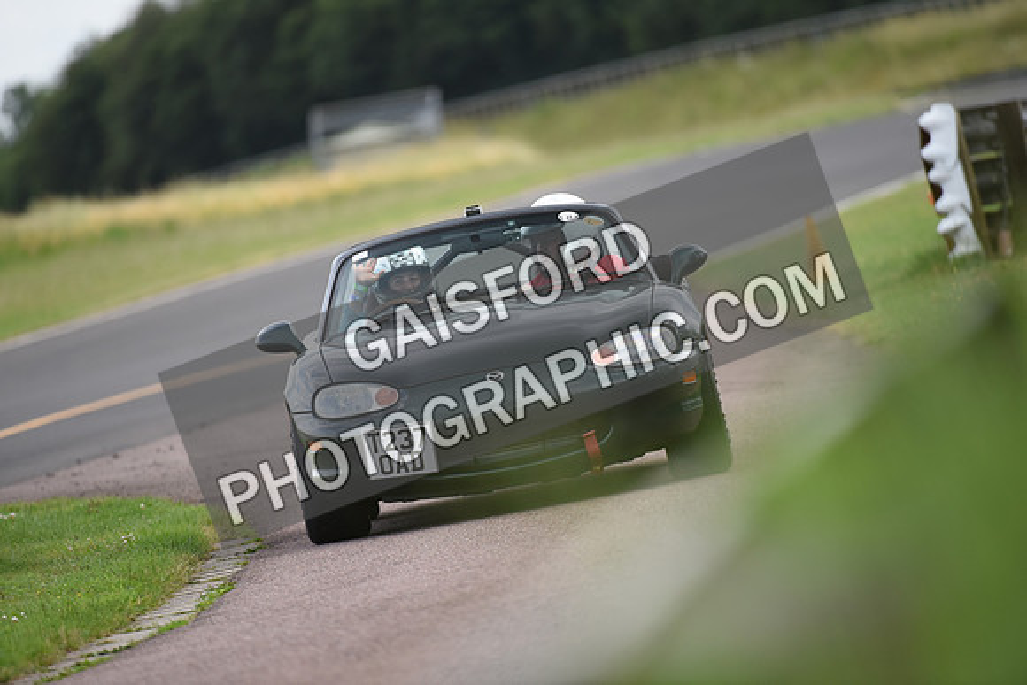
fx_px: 10843
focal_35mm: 380
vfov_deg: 3.6
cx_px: 514
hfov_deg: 5.4
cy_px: 342
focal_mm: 380
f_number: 4
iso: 1100
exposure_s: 1/1000
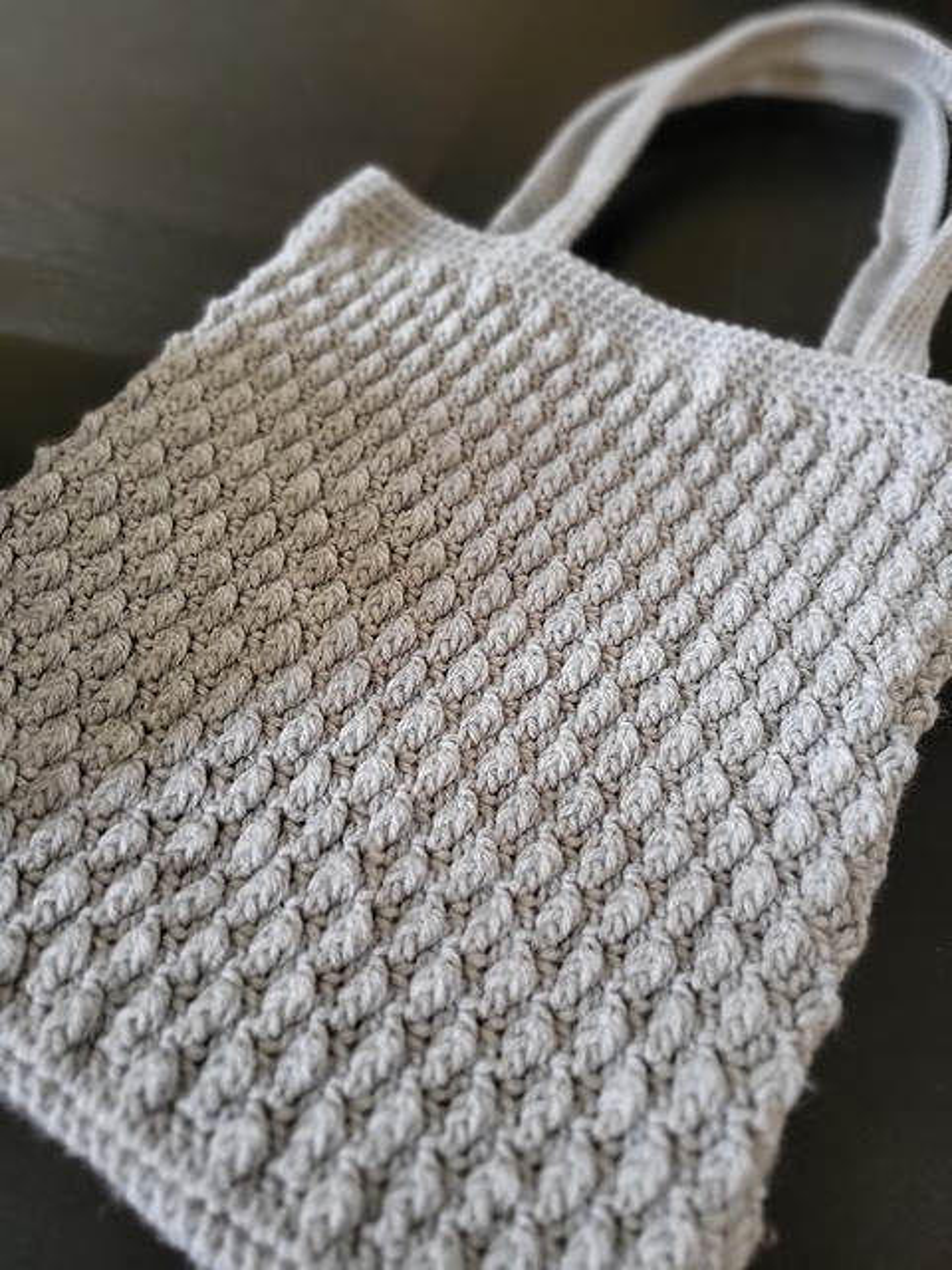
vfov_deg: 67.3
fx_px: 953
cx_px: 476
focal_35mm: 26
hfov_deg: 53.1
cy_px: 635
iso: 400
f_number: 1.8
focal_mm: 5.4
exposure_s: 1/30
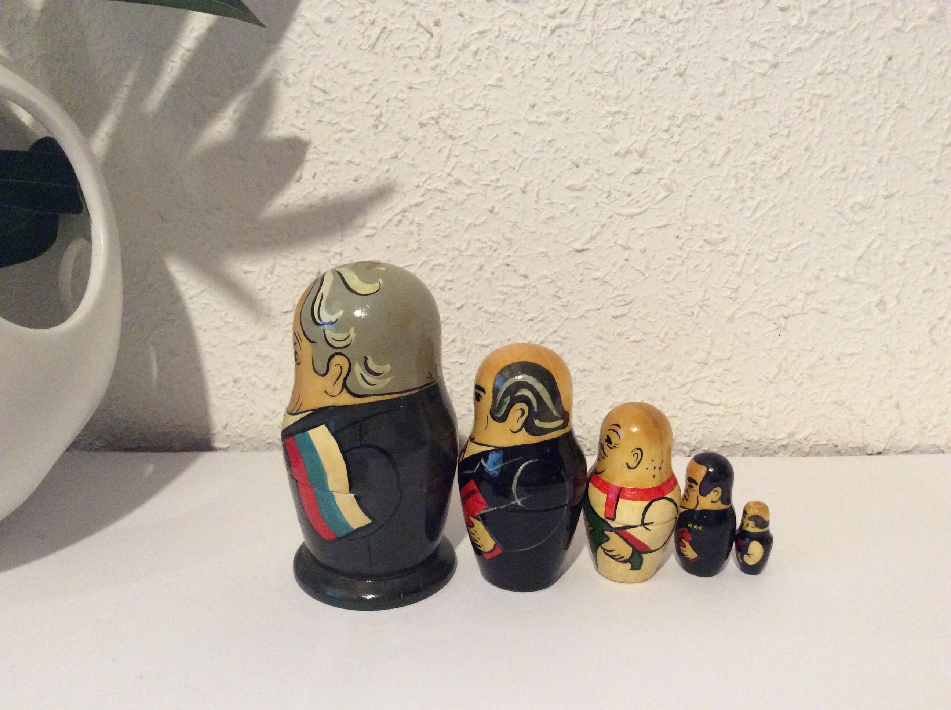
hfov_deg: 56.9
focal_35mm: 32
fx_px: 878
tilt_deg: -15.9
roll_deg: +1.1
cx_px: 476
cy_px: 355
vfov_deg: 44.1
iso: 320
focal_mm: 3.3
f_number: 2.4
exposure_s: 1/25
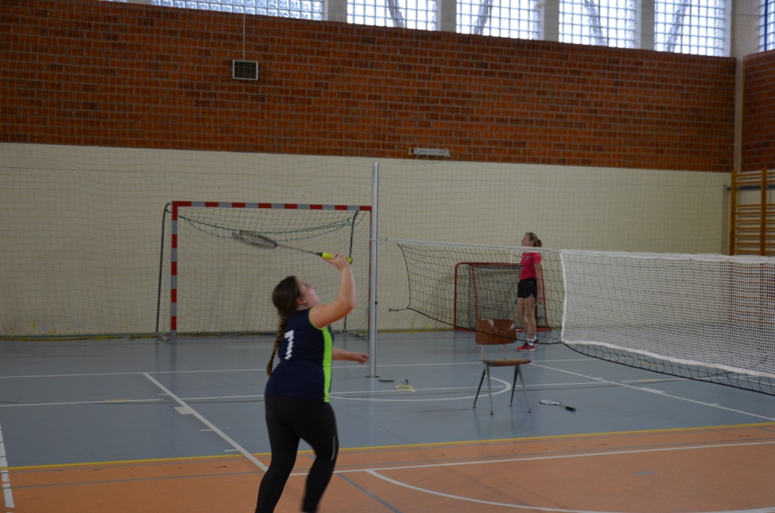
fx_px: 1096
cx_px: 388
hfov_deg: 39.0
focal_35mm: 51
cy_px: 256
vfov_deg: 26.4
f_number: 4.2
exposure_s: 1/60
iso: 800
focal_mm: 34
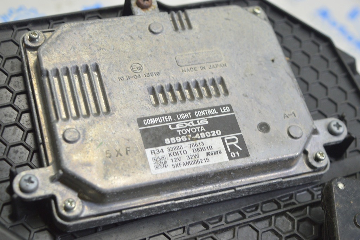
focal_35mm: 60
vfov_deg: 22.6
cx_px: 180
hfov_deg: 33.4
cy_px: 120
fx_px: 600
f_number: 5.6
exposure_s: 1/20
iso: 400
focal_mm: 40
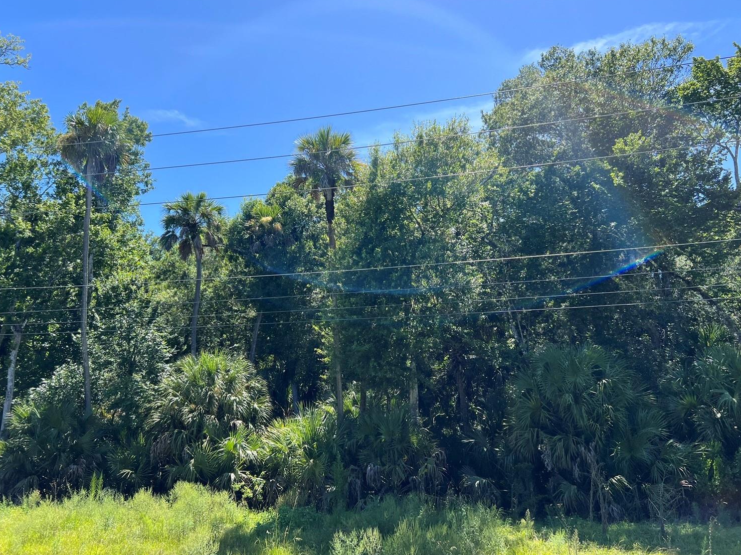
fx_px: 599
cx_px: 346
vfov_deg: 49.7
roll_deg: +0.6
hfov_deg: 63.4
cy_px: 268
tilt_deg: +12.4
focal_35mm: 28
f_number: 1.5
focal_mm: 5.7
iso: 50
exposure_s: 1/1934
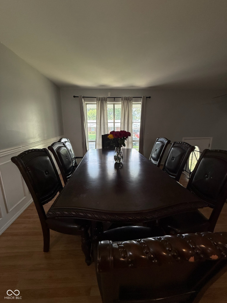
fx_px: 122
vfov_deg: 102.1
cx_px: 114
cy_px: 152
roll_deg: -0.4
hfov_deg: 85.7
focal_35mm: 14
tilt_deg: -12.3
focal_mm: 2.22
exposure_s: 1/120
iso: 125
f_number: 2.2
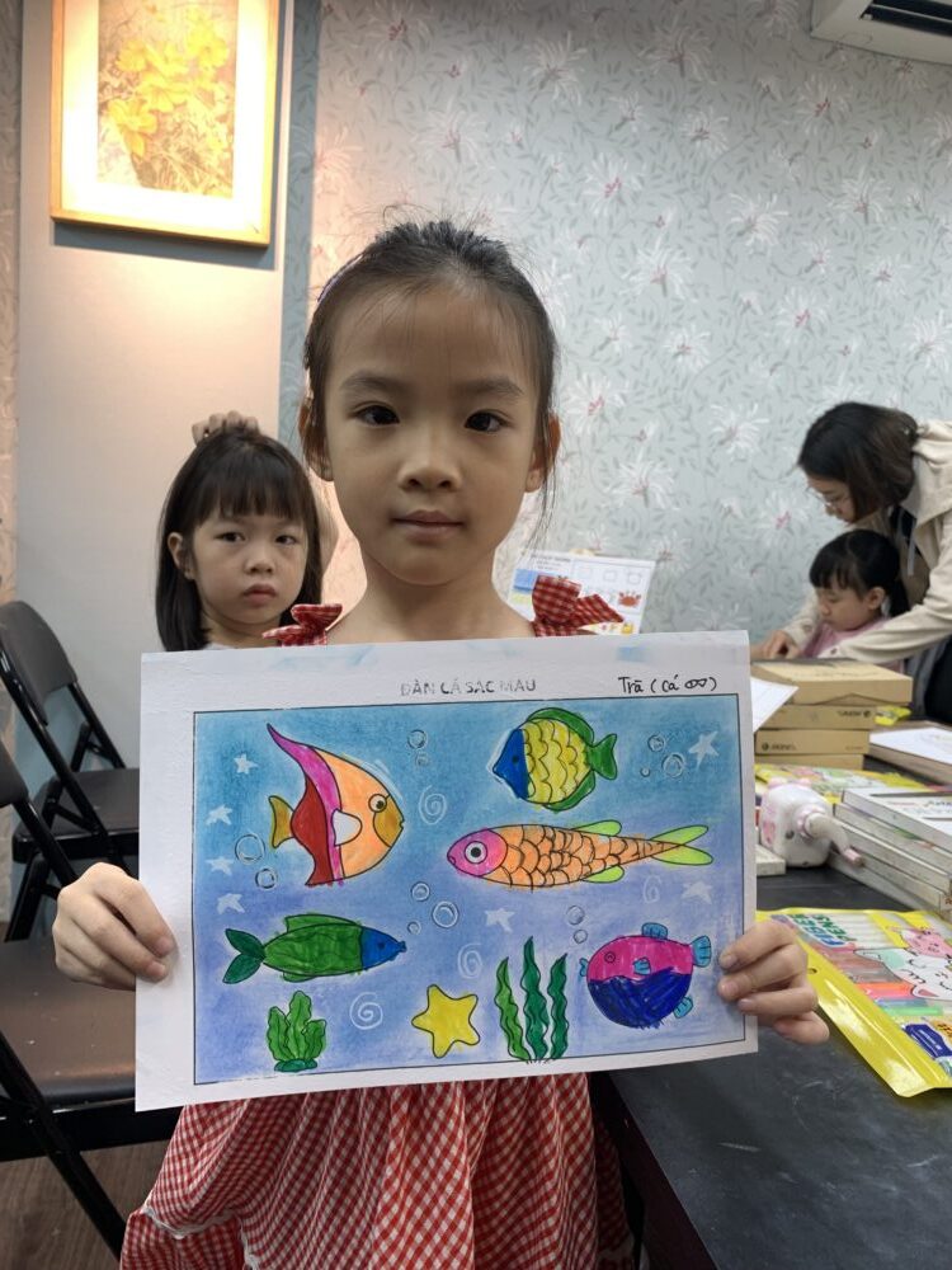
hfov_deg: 53.1
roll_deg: -3.1
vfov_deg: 67.3
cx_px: 476
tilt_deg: -5.3
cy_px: 635
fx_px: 953
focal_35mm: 26
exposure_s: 1/100
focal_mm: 4.25
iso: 40
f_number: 1.8
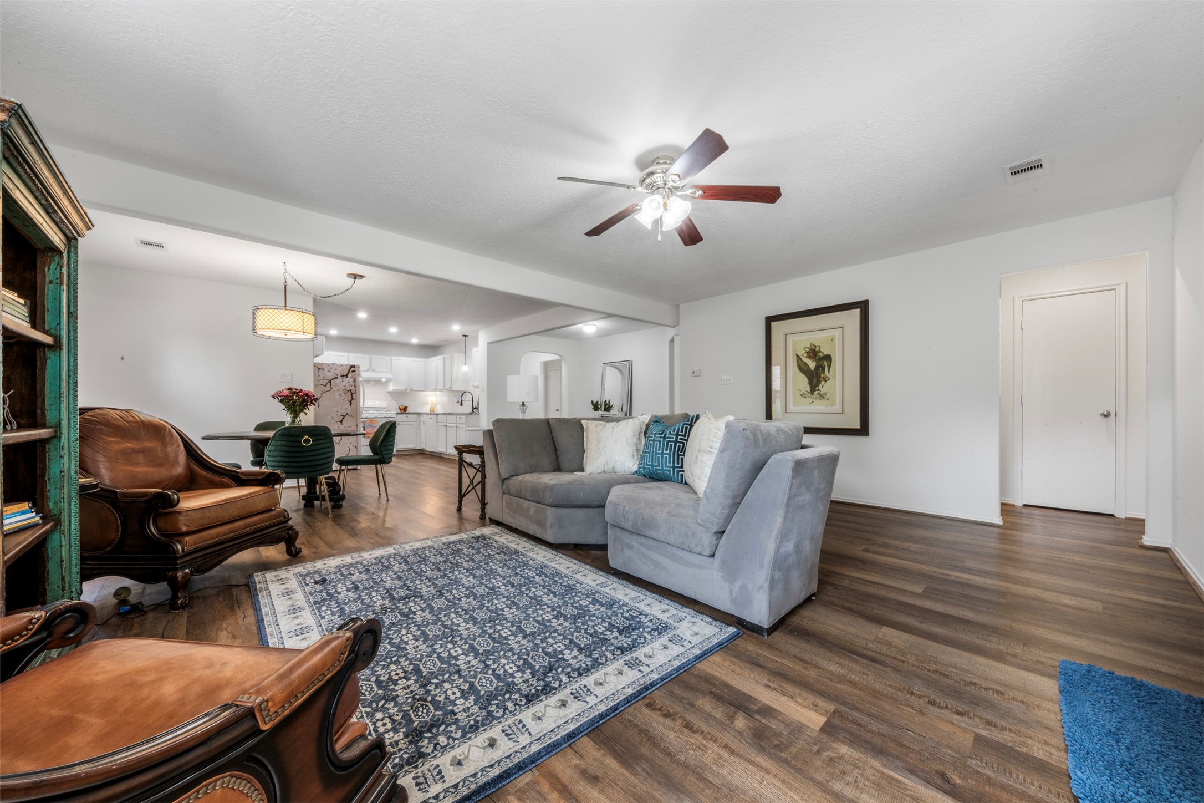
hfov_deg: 112.6
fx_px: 401
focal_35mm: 12
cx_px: 602
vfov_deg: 90.0
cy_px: 402
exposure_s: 4
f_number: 9
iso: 250
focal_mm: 12
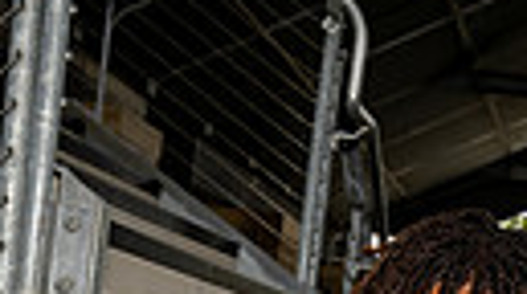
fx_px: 1534
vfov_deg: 9.2
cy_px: 825
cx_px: 306
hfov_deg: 19.5
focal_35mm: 110
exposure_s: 1/250
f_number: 8
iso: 100
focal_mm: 30
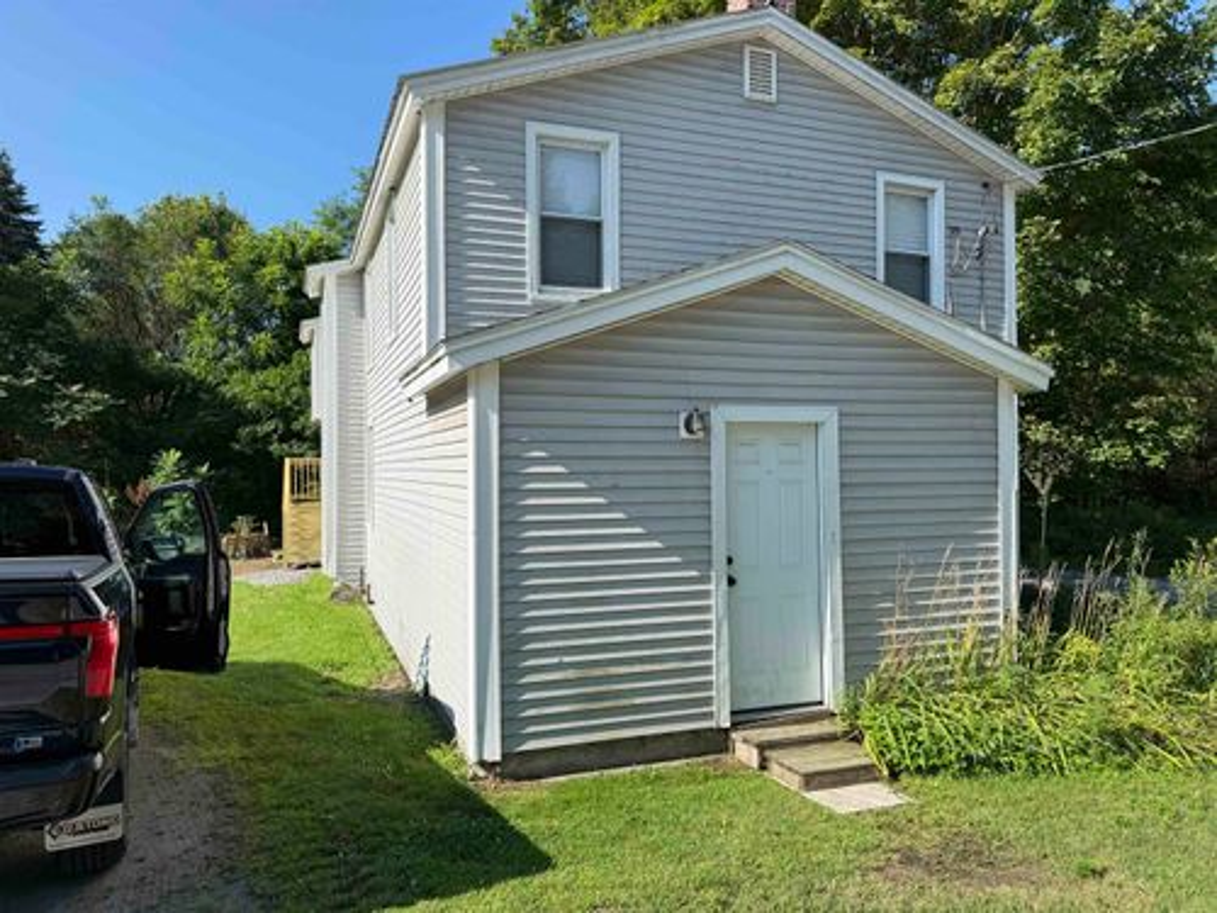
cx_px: 608
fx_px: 844
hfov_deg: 71.6
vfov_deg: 56.8
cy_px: 456
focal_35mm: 24
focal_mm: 6.76
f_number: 1.78
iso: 80
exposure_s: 1/2801
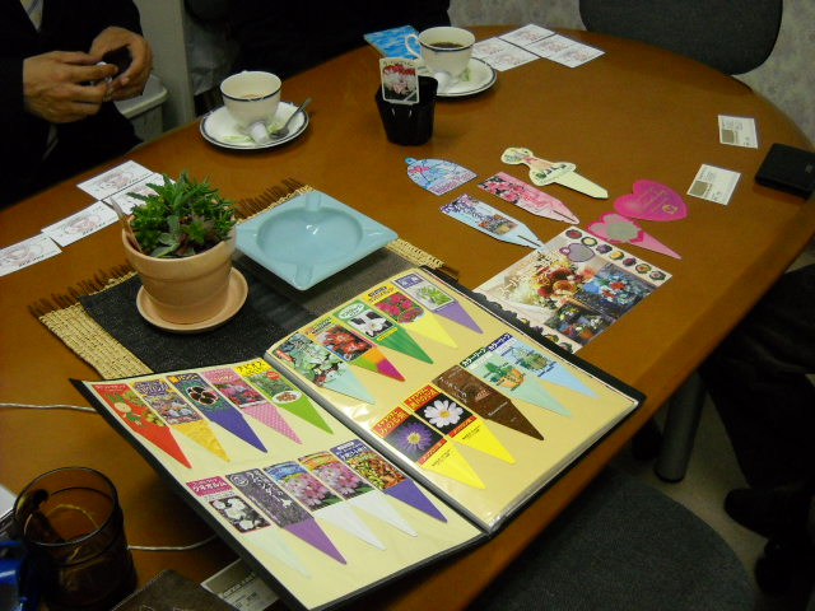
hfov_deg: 45.8
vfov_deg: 35.1
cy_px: 306
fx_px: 965
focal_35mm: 41
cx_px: 408
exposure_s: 1/135
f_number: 3.1
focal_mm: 6.72
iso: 541
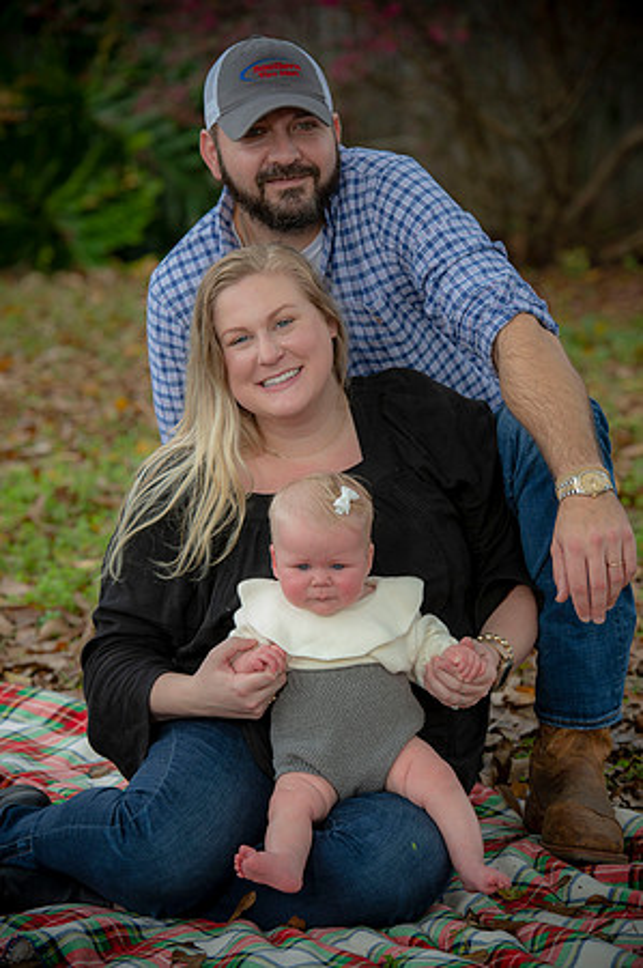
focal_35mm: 135
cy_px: 484
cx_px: 322
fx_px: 3625
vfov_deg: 15.2
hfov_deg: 10.1
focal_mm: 135
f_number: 5
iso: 160
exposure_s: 1/200
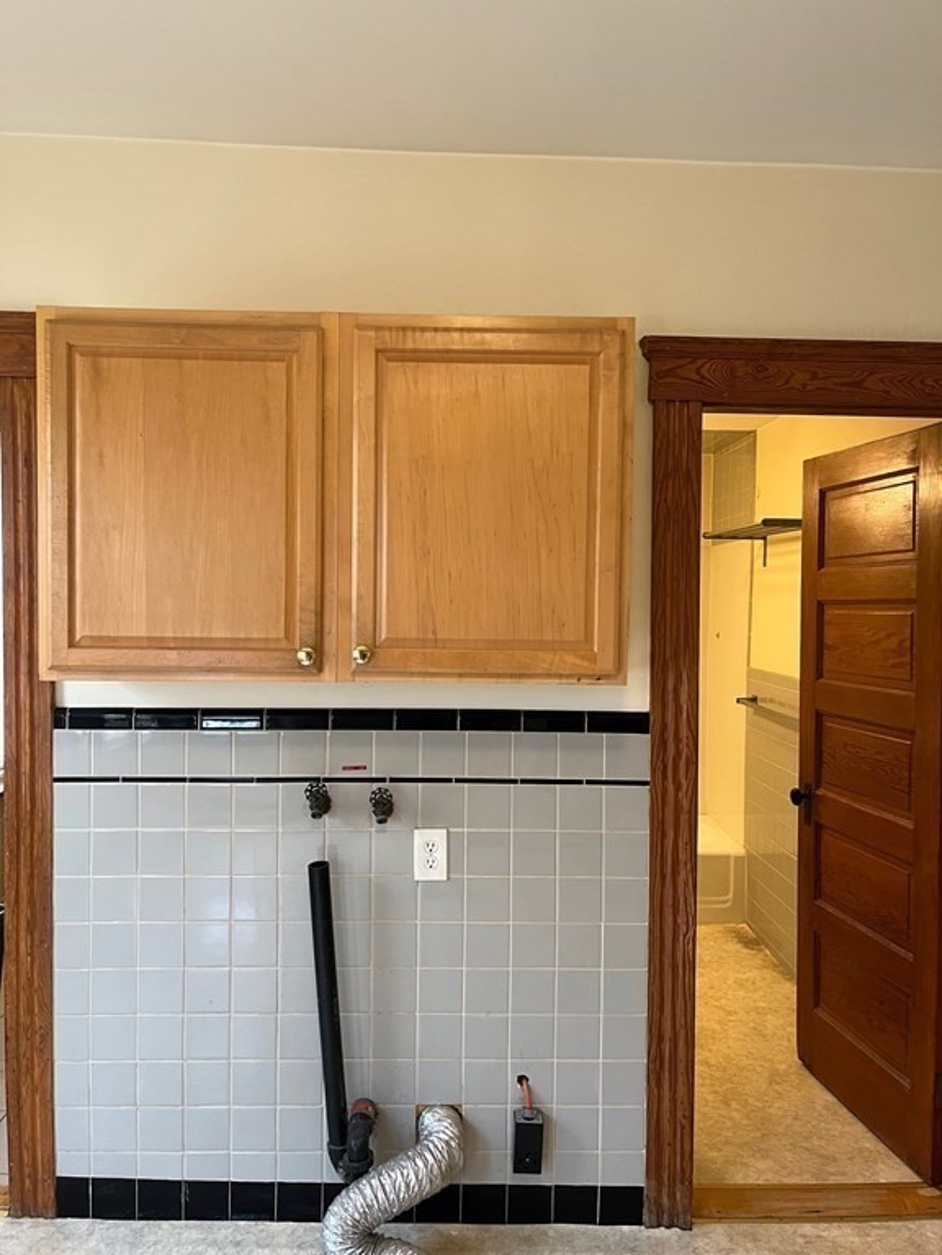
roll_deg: -0.1
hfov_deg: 53.1
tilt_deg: -2.0
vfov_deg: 67.3
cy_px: 628
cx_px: 471
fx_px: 943
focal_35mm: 26
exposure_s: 1/60
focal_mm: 5.1
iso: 125
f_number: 1.6
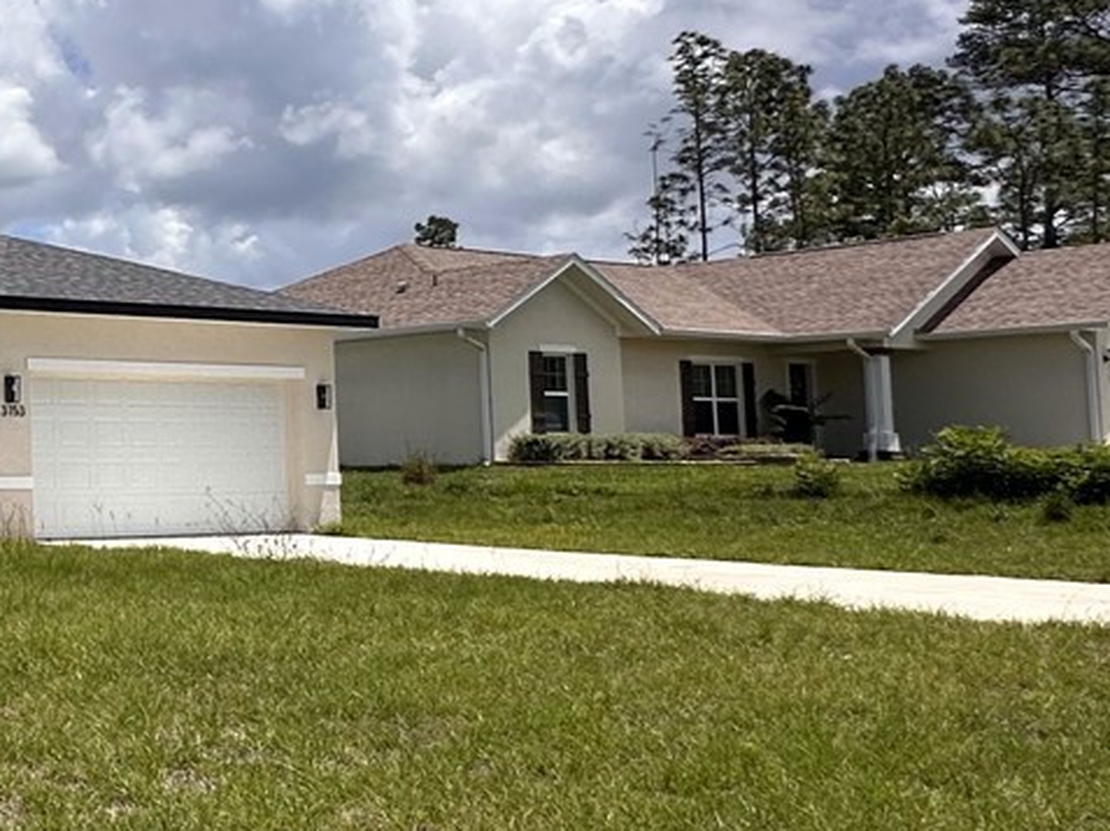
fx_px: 1506
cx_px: -477
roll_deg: +0.0
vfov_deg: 30.8
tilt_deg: +4.4
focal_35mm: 47
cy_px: 377
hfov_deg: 28.9
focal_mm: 2.22
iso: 40
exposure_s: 1/3040
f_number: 2.2
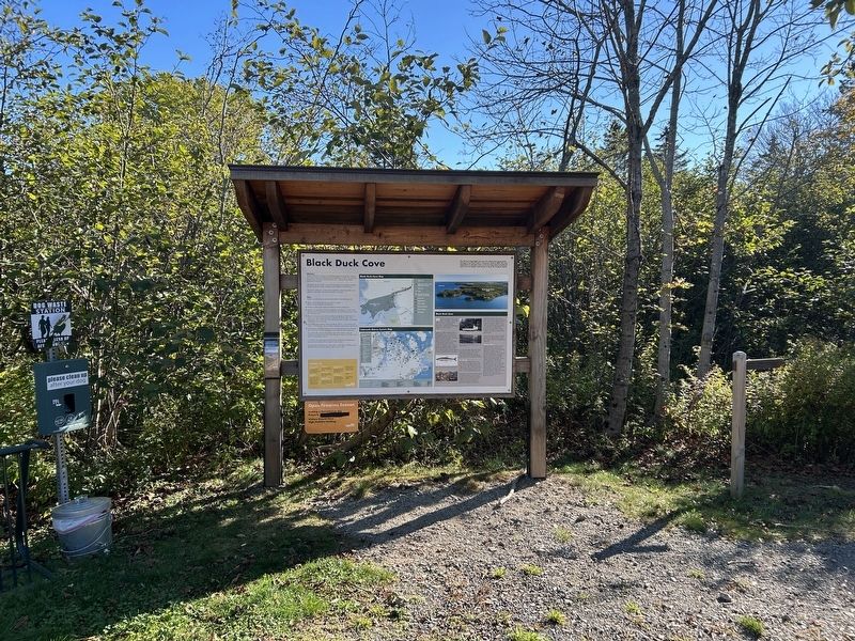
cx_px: 428
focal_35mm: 26
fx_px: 642
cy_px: 320
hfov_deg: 67.3
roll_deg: +0.2
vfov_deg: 53.1
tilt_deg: -6.0
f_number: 1.5
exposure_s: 1/909
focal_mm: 5.7
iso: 50
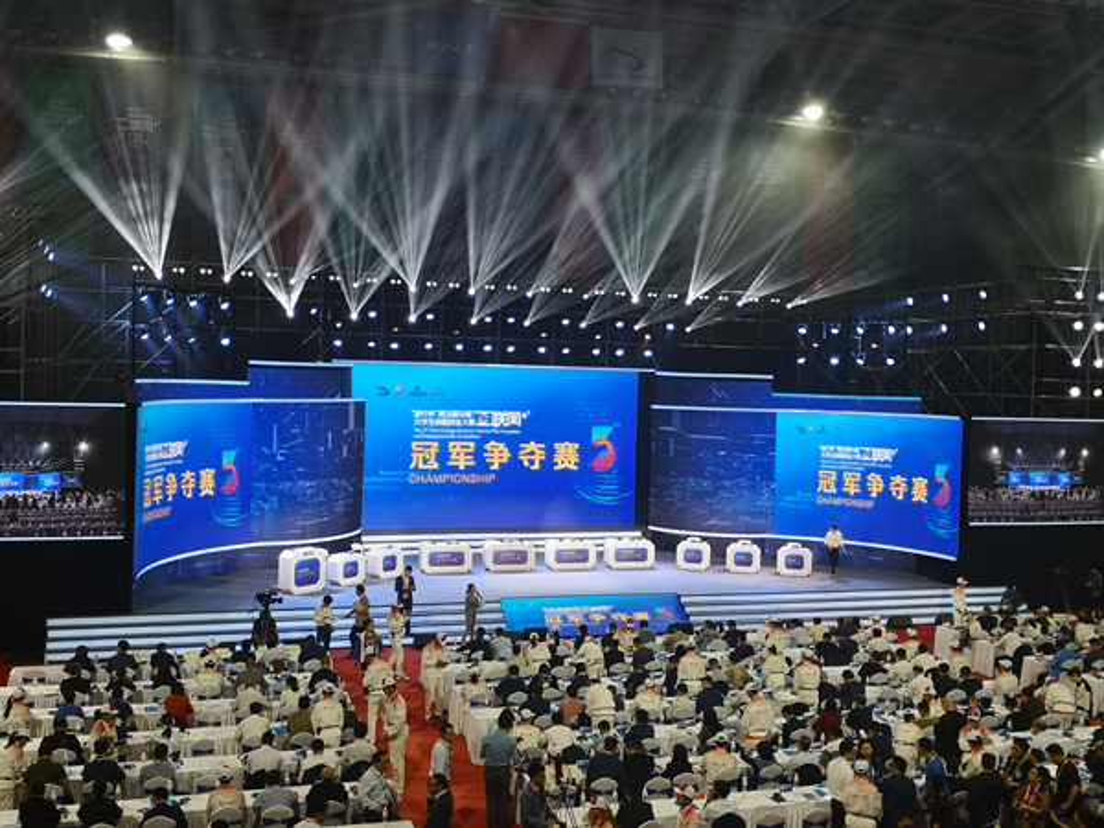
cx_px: 552
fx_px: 1148
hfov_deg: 51.4
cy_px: 414
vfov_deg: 39.7
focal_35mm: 36
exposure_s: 1/50
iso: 80
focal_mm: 3.95
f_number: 1.8
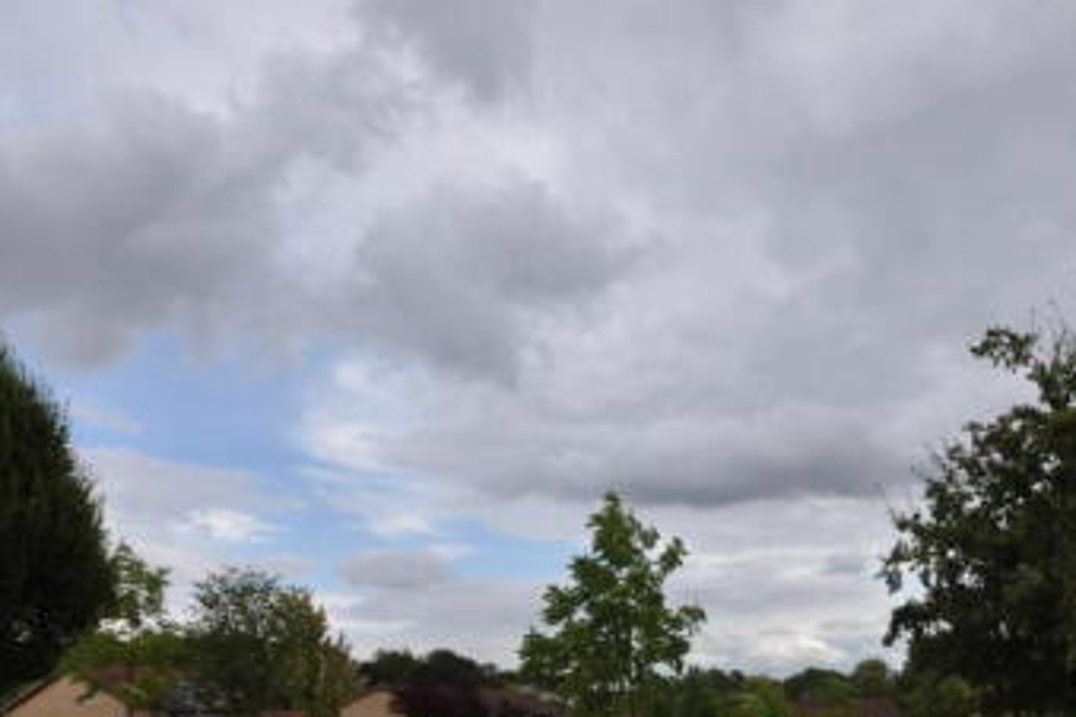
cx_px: 784
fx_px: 867
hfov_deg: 60.8
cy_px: 641
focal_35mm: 29
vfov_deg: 41.5
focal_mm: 10
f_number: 9
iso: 200
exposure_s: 1/320
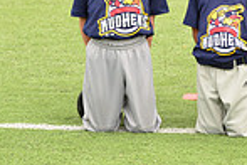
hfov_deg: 5.2
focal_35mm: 395
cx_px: 432
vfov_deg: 3.5
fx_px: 2710
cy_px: -127
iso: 250
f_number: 8
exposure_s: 1/200
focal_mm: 100
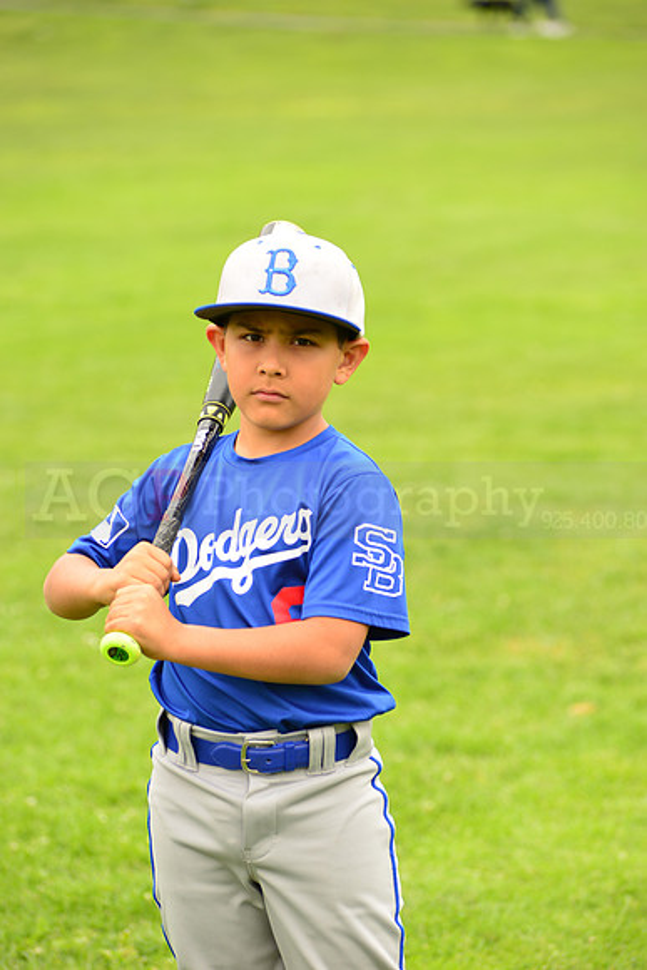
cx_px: 324
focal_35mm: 145
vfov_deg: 14.2
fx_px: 3906
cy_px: 485
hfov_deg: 9.5
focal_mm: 145
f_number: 5
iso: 160
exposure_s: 1/250
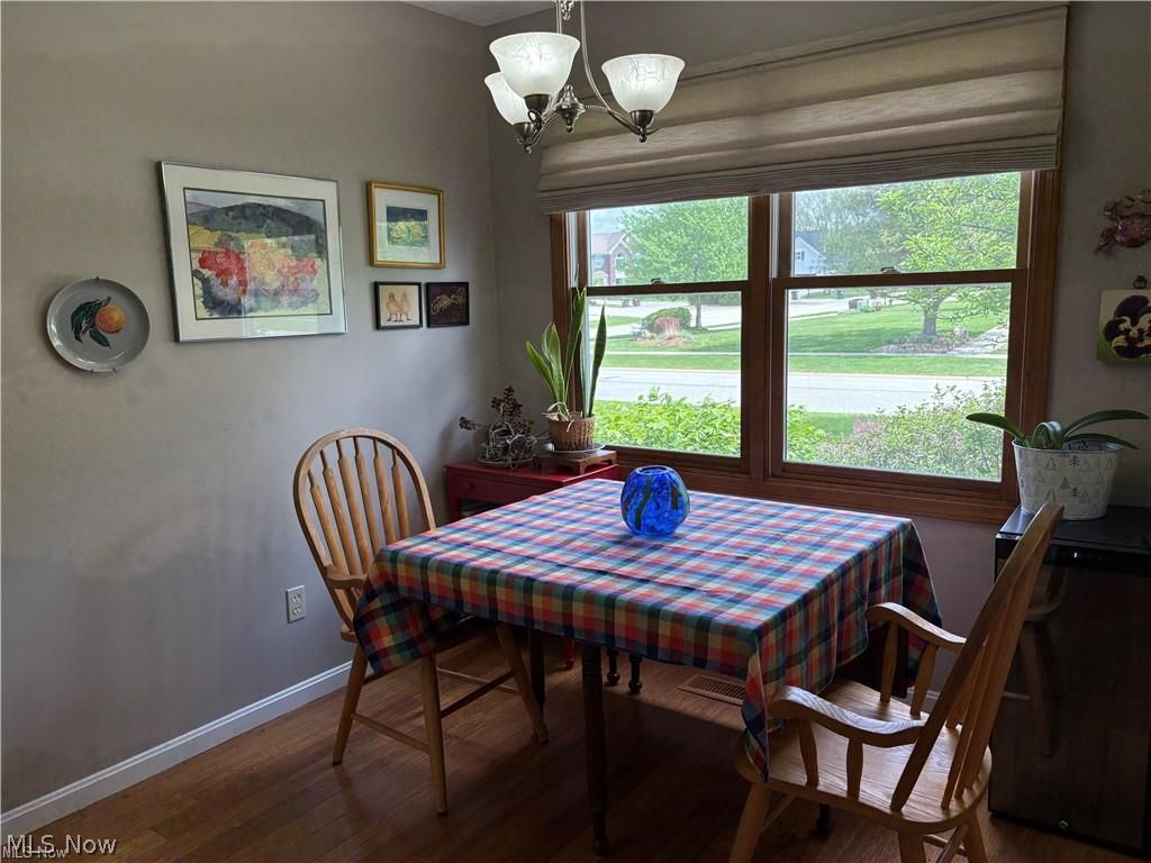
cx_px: 576
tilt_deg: -7.7
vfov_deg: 53.1
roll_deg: +1.8
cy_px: 432
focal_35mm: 26
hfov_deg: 67.3
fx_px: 865
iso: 64
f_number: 1.6
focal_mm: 5.96
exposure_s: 1/259
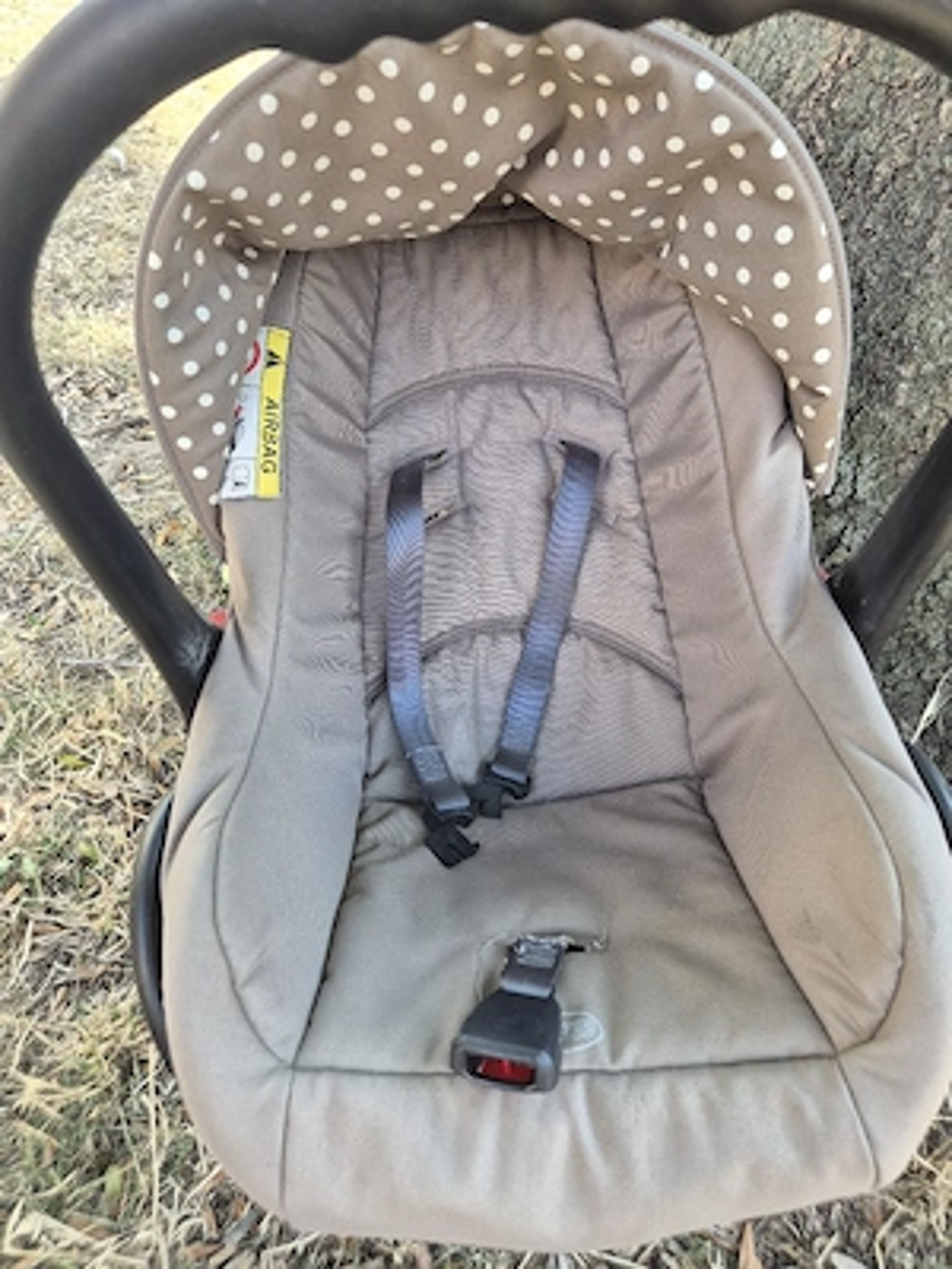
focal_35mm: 23
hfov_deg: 58.9
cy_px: 634
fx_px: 843
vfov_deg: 73.9
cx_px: 476
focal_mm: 5.4
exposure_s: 1/182
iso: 100
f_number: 1.8
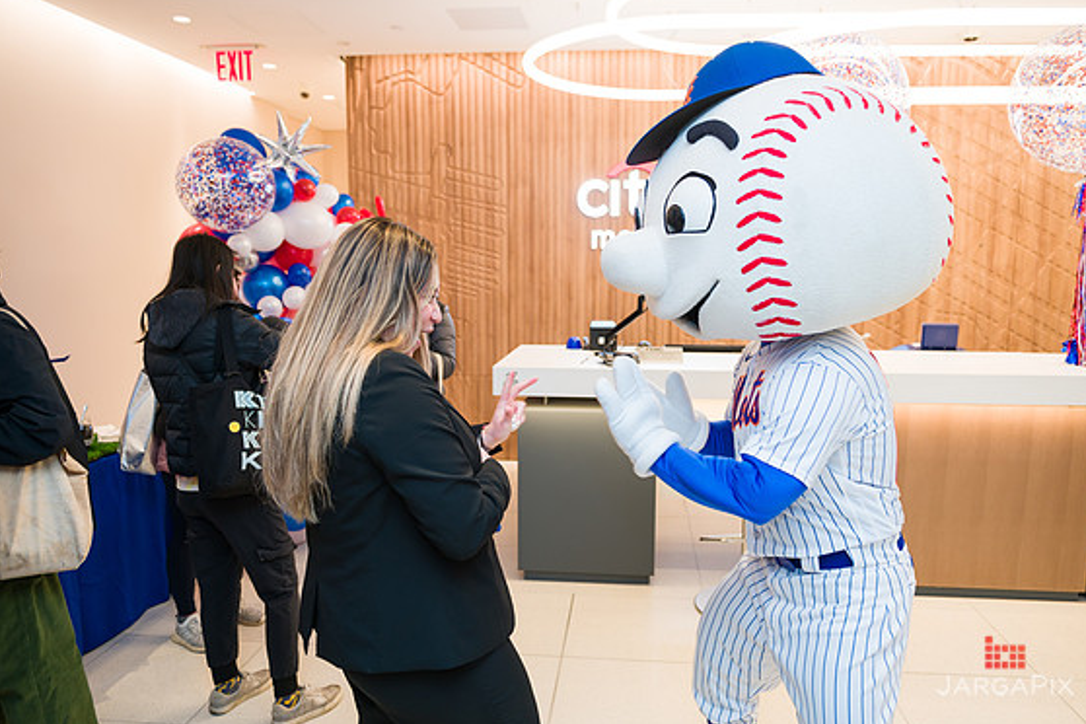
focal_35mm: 27
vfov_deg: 47.9
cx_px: 559
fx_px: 814
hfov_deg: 67.4
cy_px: 362
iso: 400
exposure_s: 1/200
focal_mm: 26
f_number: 4
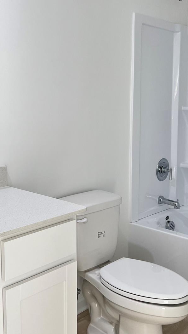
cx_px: 63
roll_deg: +1.3
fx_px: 363
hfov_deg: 28.8
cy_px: 156
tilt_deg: -8.0
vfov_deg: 49.4
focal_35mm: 41
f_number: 1.5
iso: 80
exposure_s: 1/120
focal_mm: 5.7
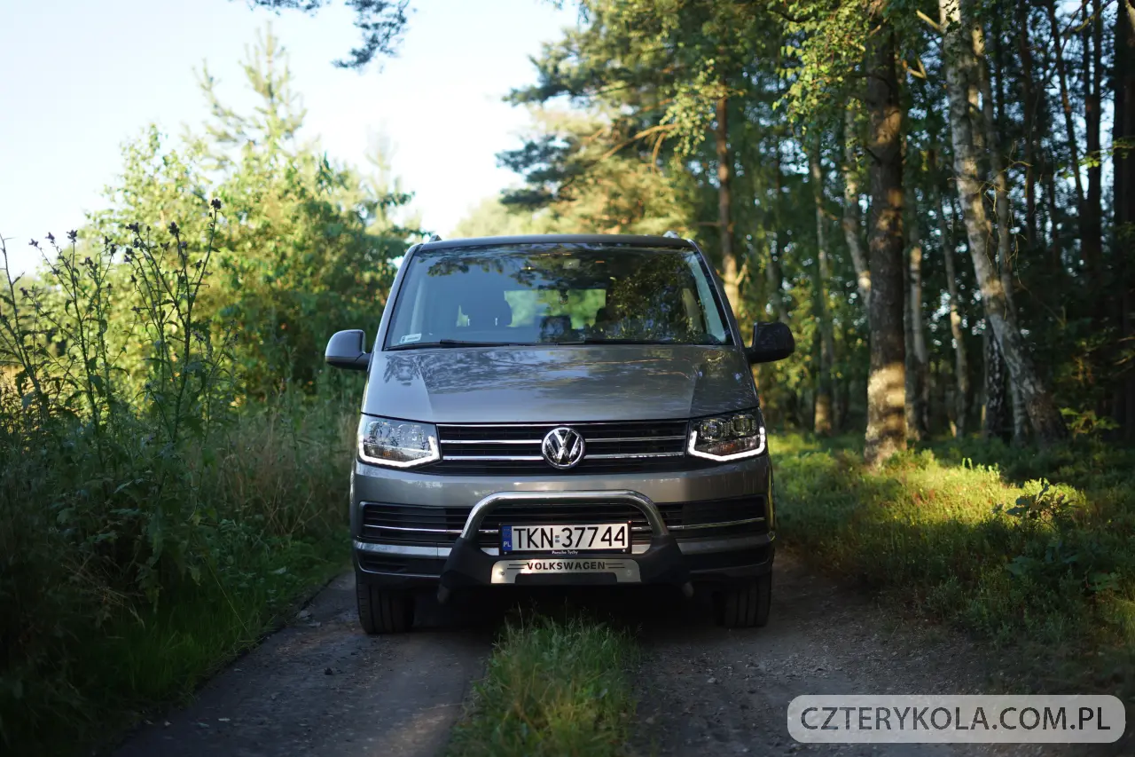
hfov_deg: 39.6
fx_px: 1576
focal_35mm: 50
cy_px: 378
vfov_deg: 27.0
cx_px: 568
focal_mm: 50
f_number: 1.8
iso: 100
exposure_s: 1/500
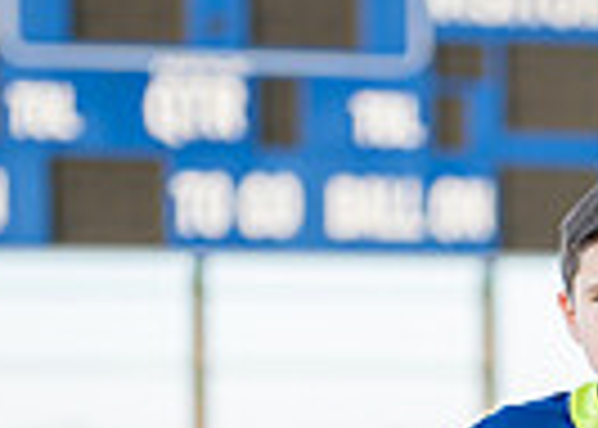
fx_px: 4263
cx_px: 682
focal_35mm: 251
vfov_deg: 5.7
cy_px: 725
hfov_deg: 8.0
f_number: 1.2
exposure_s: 1/2000
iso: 160
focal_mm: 50
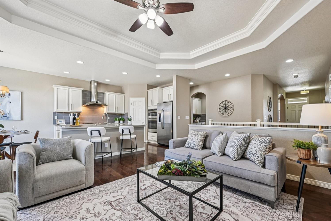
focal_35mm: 15
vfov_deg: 77.2
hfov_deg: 100.2
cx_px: 177
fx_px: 138
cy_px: 117
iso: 400
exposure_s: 1/8
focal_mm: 14
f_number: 11
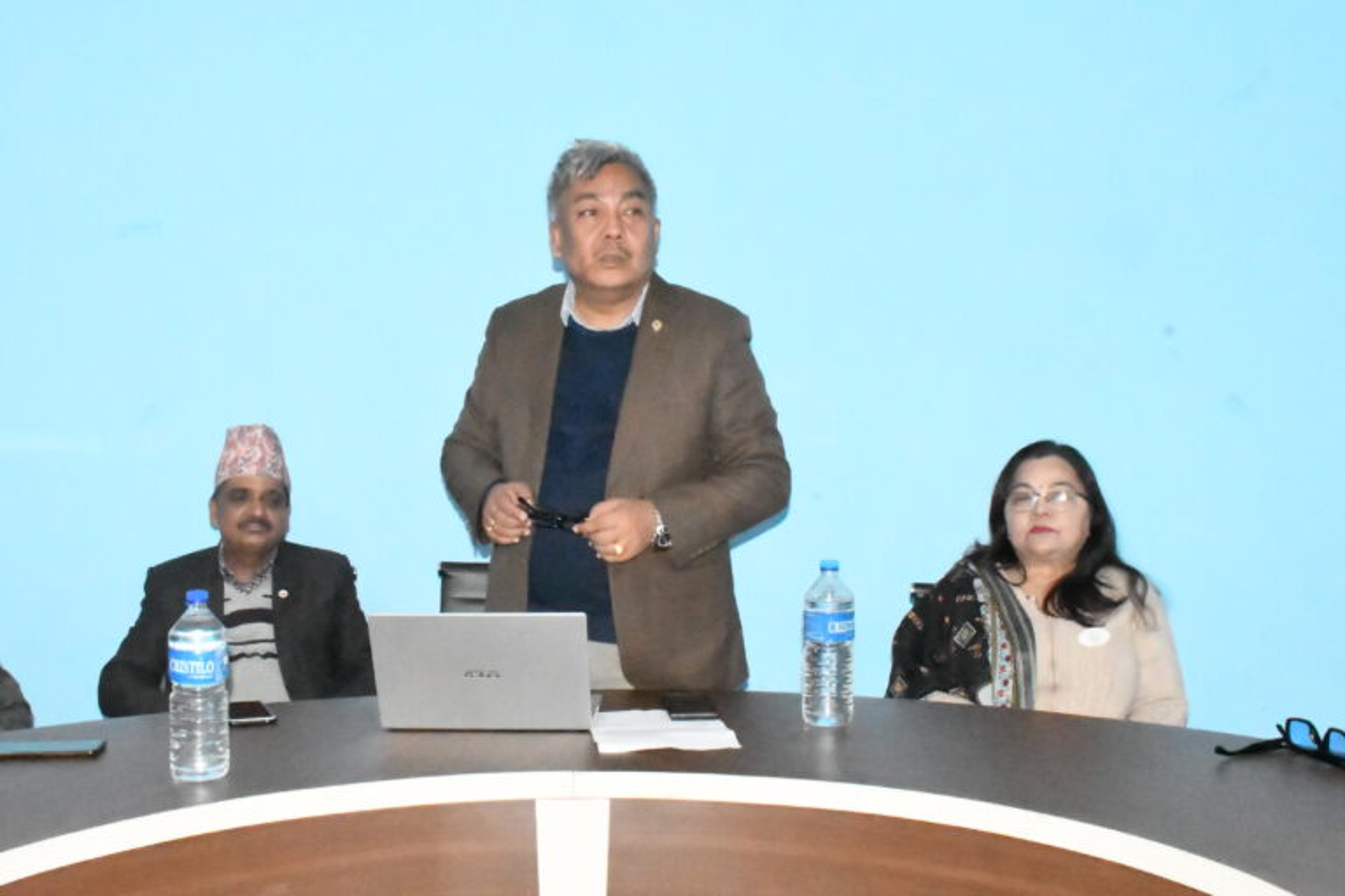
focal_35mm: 44
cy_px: 448
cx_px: 672
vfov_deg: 30.5
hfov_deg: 44.5
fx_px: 1644
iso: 51200
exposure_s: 1/250
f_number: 3.5
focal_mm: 22
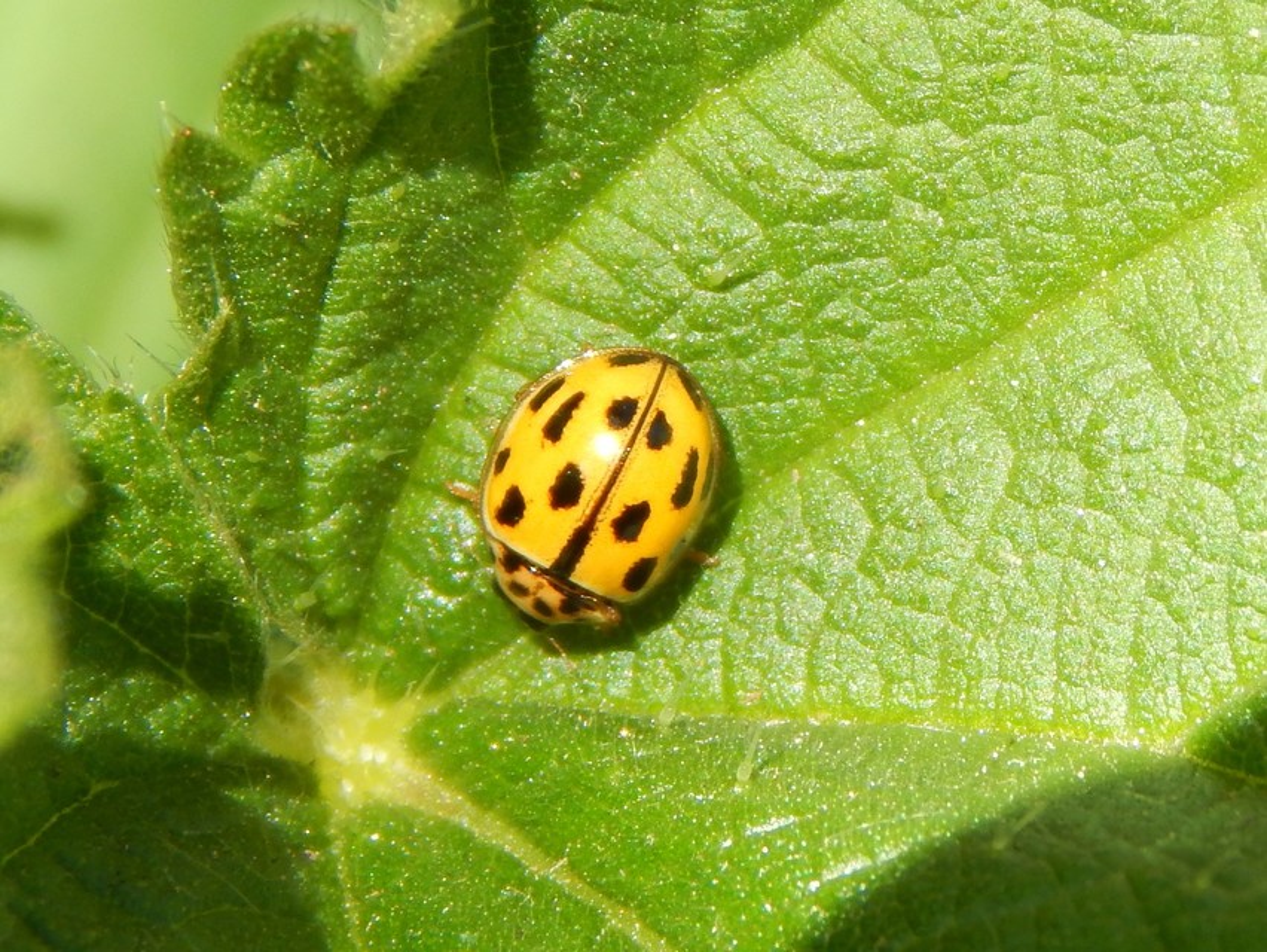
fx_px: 6665
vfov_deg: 8.2
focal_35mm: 182
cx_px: 634
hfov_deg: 10.9
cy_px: 476
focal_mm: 32.8
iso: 125
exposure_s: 1/200
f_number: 5.3
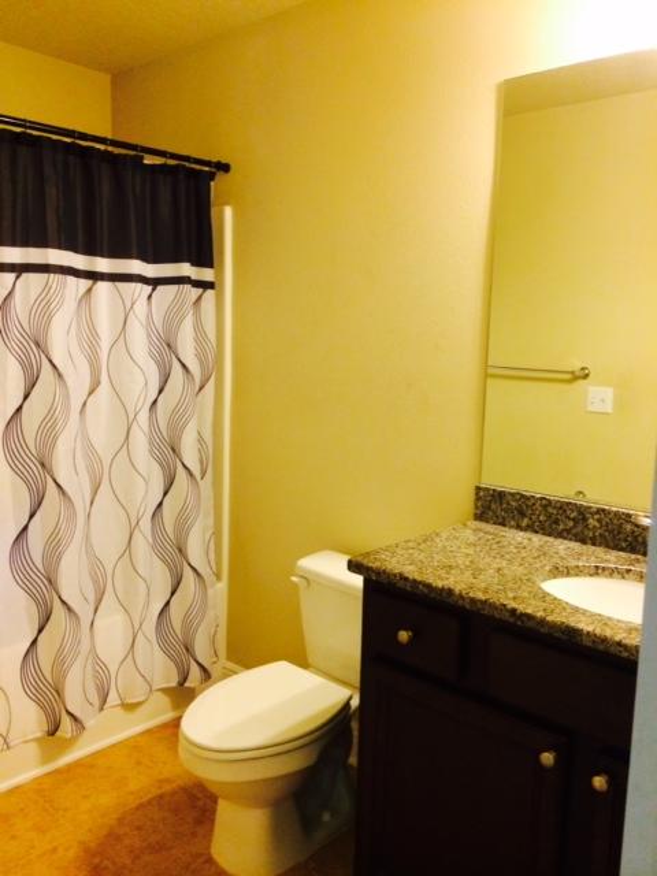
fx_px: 759
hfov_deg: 46.8
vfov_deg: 60.0
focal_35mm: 30
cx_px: 328
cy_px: 438
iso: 320
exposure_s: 1/30
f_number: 2.2
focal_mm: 4.12
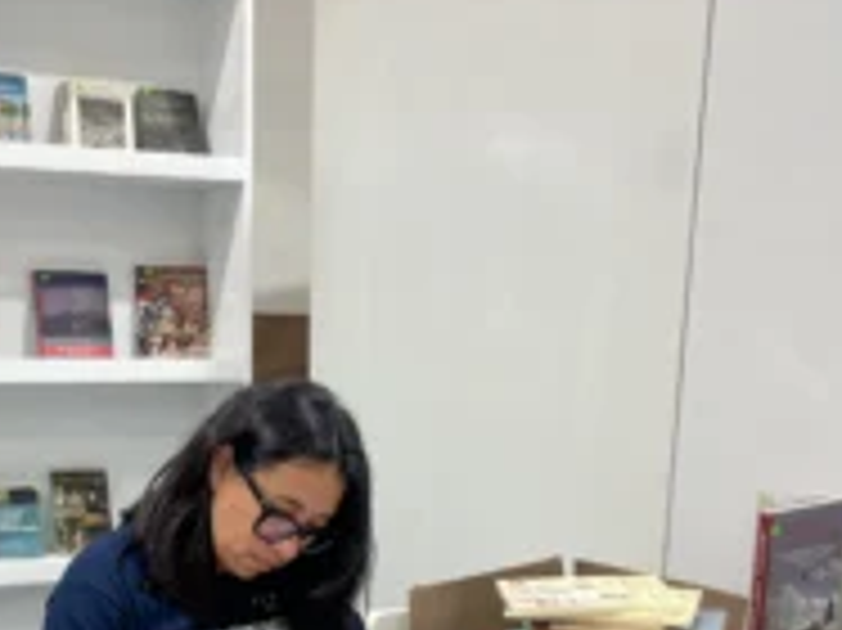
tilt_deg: -14.0
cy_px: 576
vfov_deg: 27.9
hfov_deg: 38.1
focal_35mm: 50
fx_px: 1215
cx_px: 342
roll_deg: -1.4
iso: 80
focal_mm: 5.1
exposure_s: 1/60
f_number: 1.6
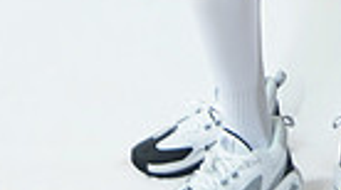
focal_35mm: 137
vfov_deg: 7.9
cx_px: 314
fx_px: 1236
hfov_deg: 15.5
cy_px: -331
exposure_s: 1/200
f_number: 5.6
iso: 200
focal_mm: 40
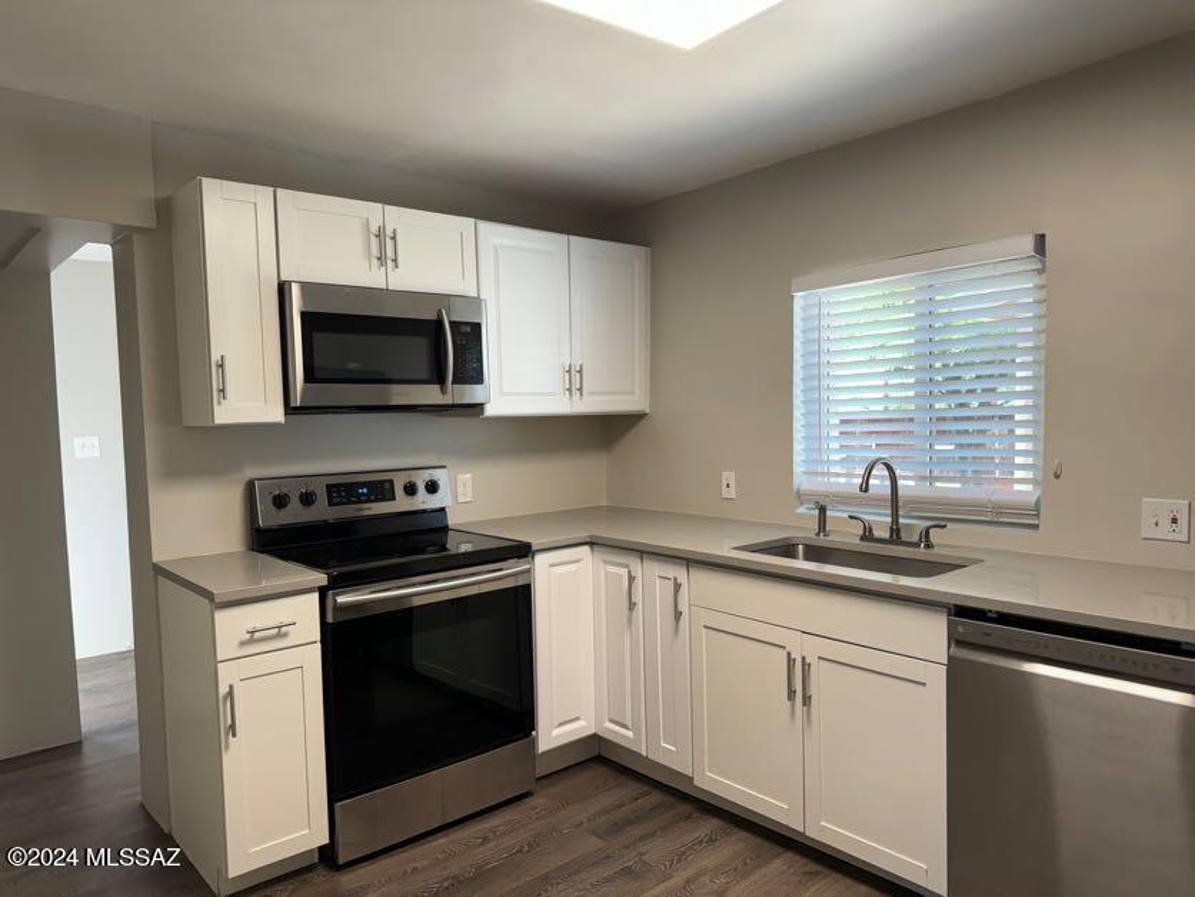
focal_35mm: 24
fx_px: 829
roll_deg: +1.5
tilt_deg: -3.1
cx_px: 598
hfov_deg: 71.6
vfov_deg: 56.8
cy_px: 448
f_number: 1.78
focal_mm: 6.76
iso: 160
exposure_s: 1/120
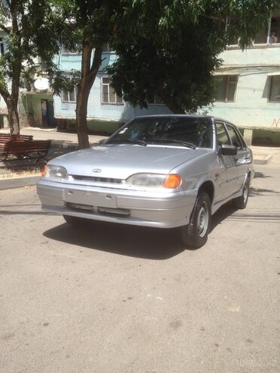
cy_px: 186
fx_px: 356
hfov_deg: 42.9
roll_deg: -2.0
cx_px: 140
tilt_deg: -11.5
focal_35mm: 33
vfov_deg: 55.4
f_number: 2.4
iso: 50
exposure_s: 1/1043
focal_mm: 4.12
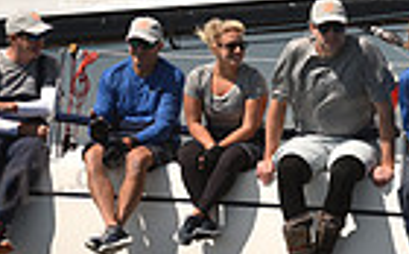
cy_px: 13
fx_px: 3672
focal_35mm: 330
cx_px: 292
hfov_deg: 6.4
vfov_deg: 4.0
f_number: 5
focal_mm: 78
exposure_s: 1/1000
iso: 250
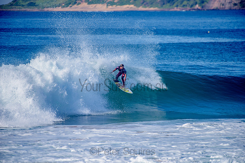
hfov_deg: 4.1
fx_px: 3403
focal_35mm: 500
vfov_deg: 2.8
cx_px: 122
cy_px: 82
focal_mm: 500
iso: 160
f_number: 5.6
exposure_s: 1/1600
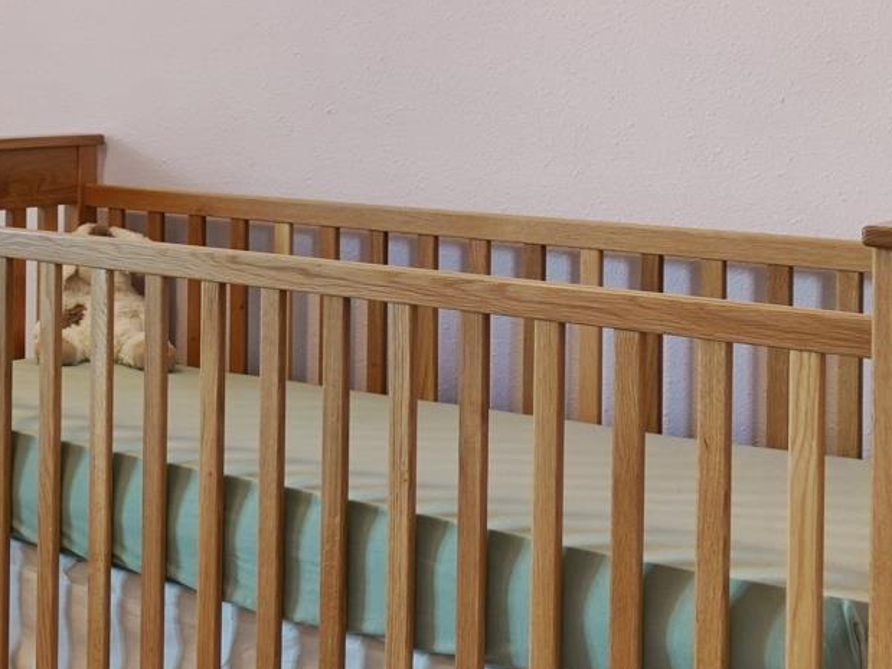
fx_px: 1700
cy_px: 45
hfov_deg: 22.5
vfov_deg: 21.7
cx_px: -536
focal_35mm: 66
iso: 800
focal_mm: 17
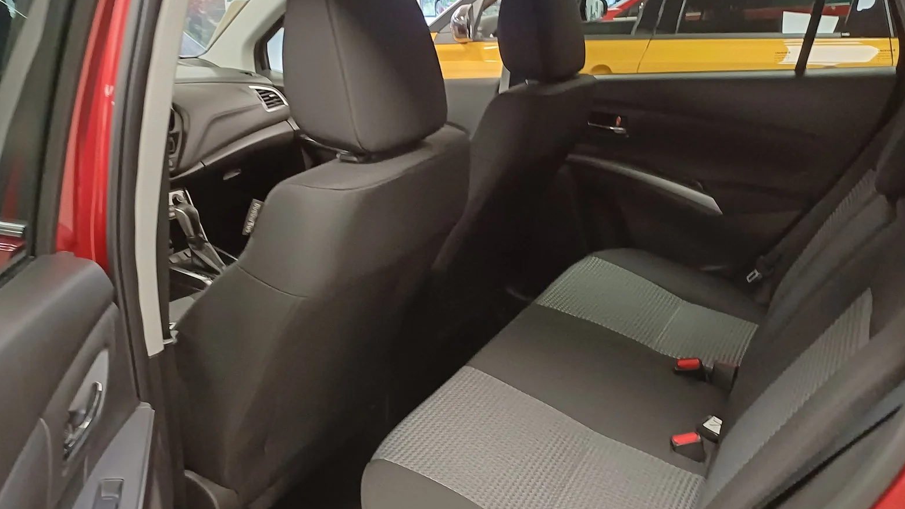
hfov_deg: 67.9
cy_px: 320
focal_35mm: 28
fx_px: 672
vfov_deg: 41.2
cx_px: 446
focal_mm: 4.65
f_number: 1.8
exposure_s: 1/20
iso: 1600
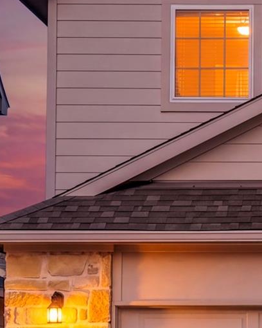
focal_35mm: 211
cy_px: 209
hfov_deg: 7.1
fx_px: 2045
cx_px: 478
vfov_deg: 9.2
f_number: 6.3
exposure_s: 1/800
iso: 100
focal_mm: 56
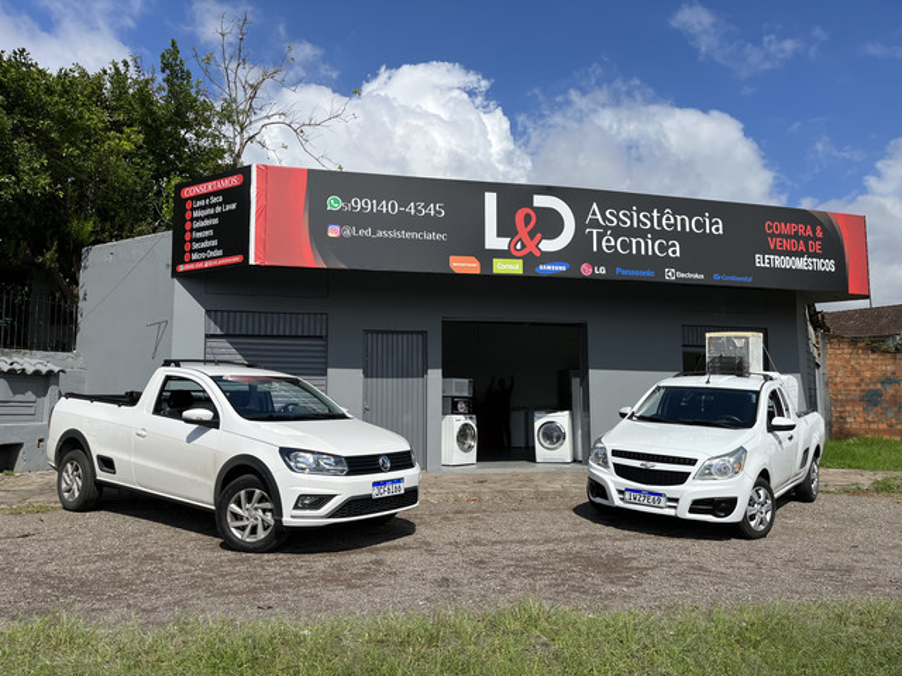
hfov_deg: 67.3
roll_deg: -0.7
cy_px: 338
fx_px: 677
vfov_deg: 53.1
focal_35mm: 26
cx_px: 451
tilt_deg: +6.9
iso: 50
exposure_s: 1/5848
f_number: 1.6
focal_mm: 5.1
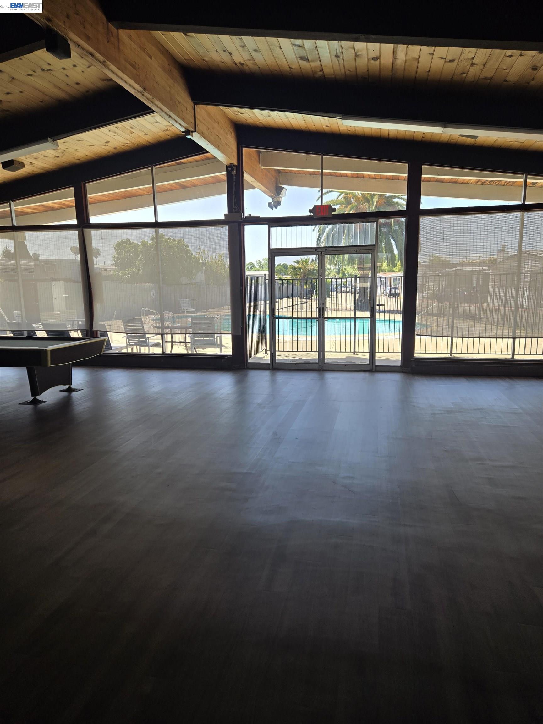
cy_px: 362
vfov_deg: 73.9
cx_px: 272
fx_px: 481
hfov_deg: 58.9
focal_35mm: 23
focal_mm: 5.4
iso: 25
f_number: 1.8
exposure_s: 1/765
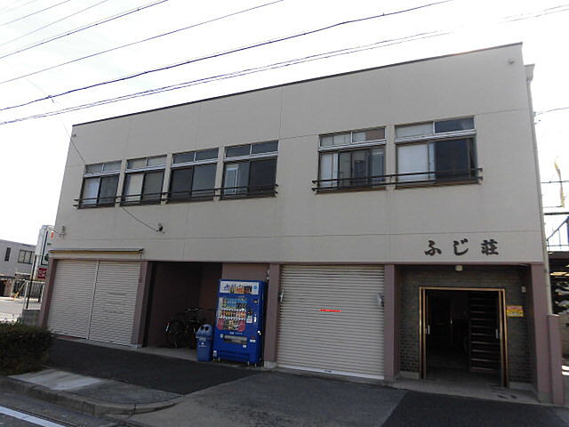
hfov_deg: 71.6
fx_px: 394
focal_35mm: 24
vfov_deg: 56.8
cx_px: 284
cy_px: 214
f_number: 3.1
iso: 100
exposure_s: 1/800
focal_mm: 4.3
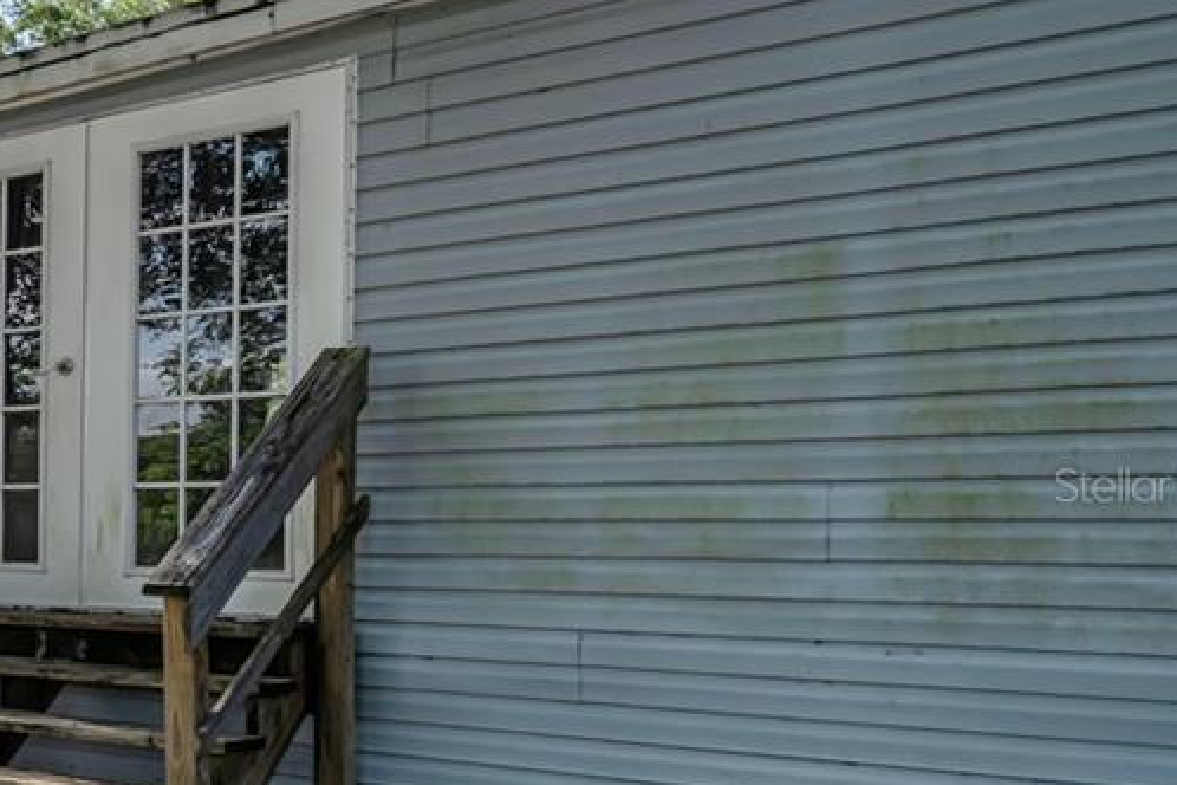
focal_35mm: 45
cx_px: -626
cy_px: 485
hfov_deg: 27.7
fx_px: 1471
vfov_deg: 29.8
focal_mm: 14
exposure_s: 1/160
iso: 100
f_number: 9
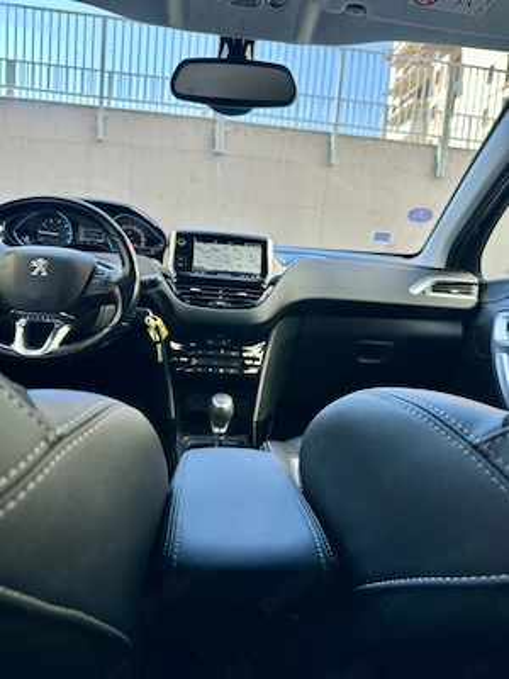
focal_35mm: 24
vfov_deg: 71.6
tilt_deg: -6.6
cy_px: 340
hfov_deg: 56.8
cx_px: 254
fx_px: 471
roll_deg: -5.9
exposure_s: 1/341
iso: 80
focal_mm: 6.86
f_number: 1.78
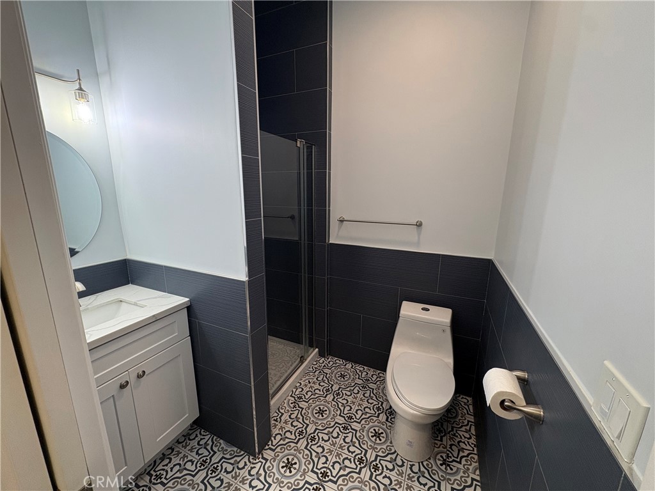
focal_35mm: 14
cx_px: 328
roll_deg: -0.4
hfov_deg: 102.1
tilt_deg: -11.8
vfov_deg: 85.7
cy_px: 246
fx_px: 265
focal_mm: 2.22
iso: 200
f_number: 2.2
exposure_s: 1/120
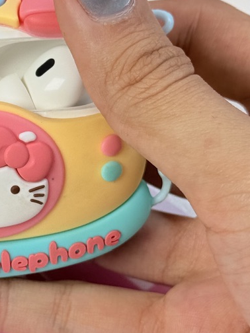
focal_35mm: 122
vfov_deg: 16.1
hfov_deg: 12.0
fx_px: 1175
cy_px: 138
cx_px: 19
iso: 80
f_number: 1.78
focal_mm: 6.76
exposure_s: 1/2342
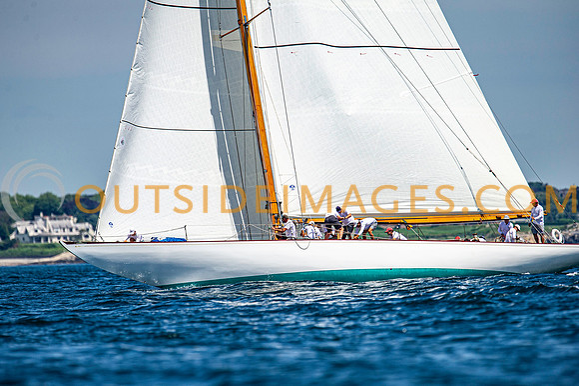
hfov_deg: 3.3
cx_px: 290
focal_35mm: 616
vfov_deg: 2.2
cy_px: 193
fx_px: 9903
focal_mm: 600
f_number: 5
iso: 400
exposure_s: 1/4000
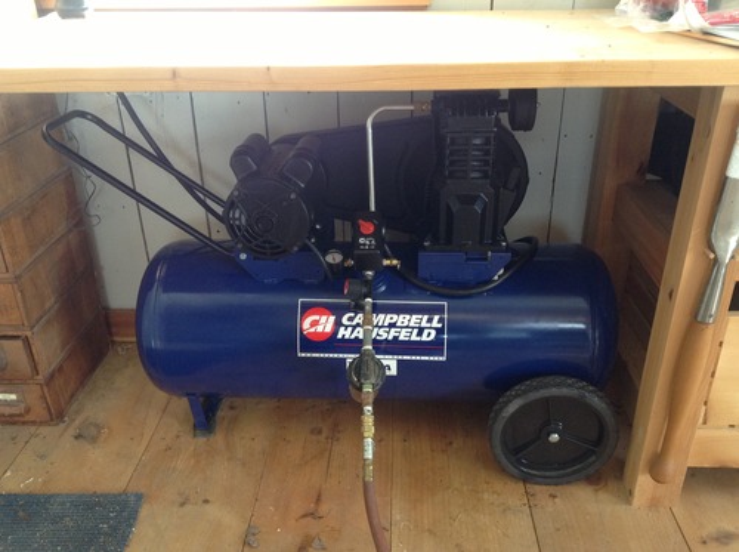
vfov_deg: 42.8
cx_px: 370
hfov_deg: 55.4
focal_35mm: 33
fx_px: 703
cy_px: 276
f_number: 2.4
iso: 80
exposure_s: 1/24
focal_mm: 3.3
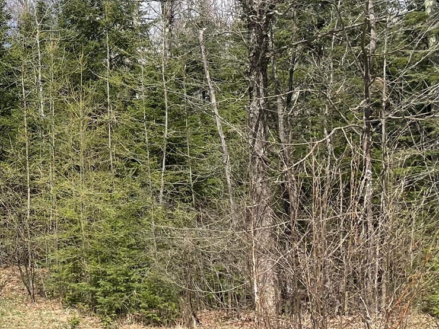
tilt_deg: +8.0
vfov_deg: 20.4
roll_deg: -0.2
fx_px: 913
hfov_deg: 24.5
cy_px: 124
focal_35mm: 72
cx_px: -85
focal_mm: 4.2
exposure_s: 1/2747
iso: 32
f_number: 1.6
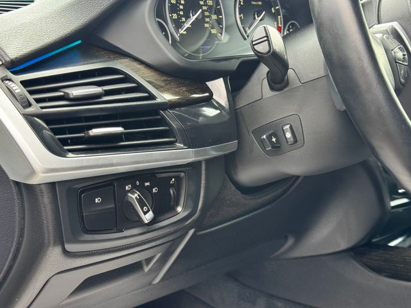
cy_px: 154
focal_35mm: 48
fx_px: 570
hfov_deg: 39.7
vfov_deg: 30.3
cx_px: 206
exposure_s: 1/70
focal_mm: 6.76
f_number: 1.78
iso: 100
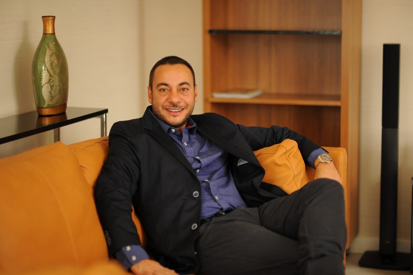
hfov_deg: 23.9
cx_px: 206
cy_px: 138
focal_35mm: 85
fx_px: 975
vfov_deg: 16.1
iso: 320
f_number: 1.4
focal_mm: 85
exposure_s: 1/400
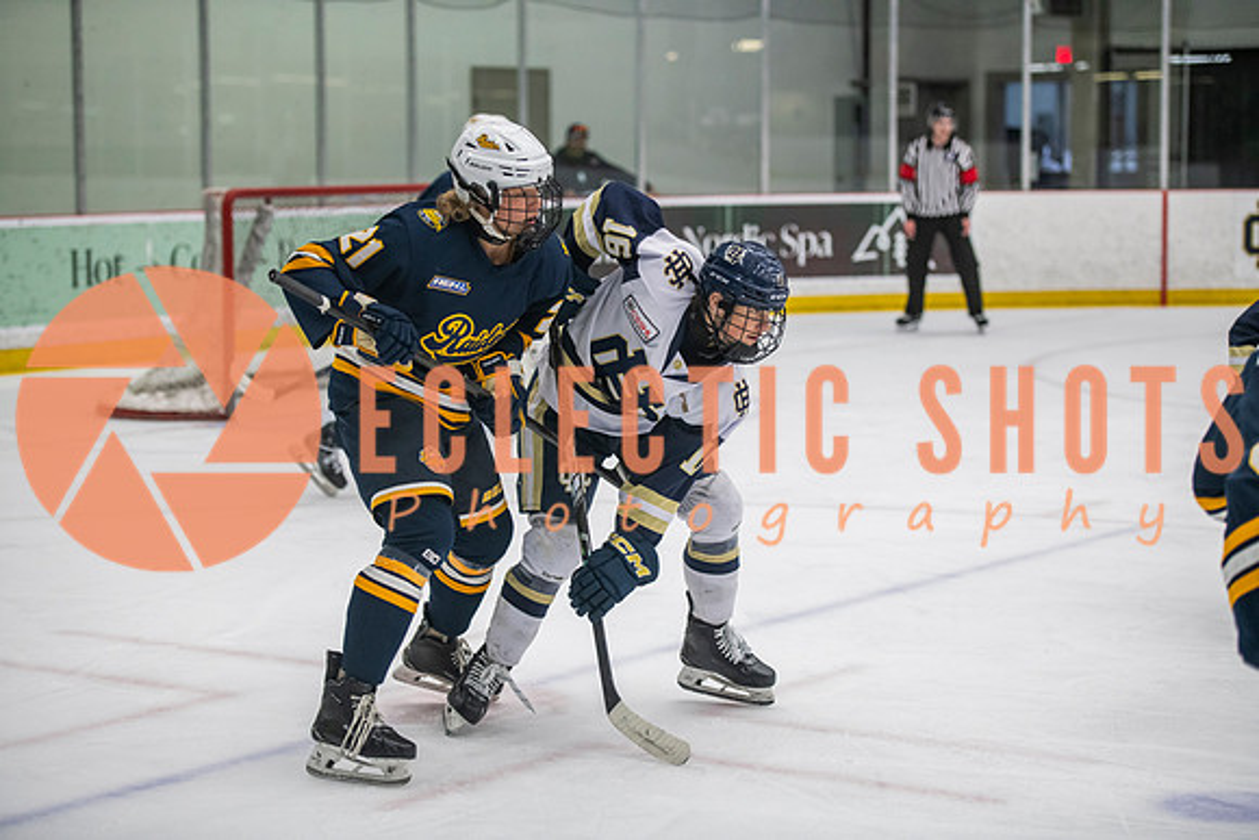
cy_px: 420
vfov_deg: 15.9
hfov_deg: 23.6
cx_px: 630
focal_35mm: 86
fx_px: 3008
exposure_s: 1/640
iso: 2000
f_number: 3.2
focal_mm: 86
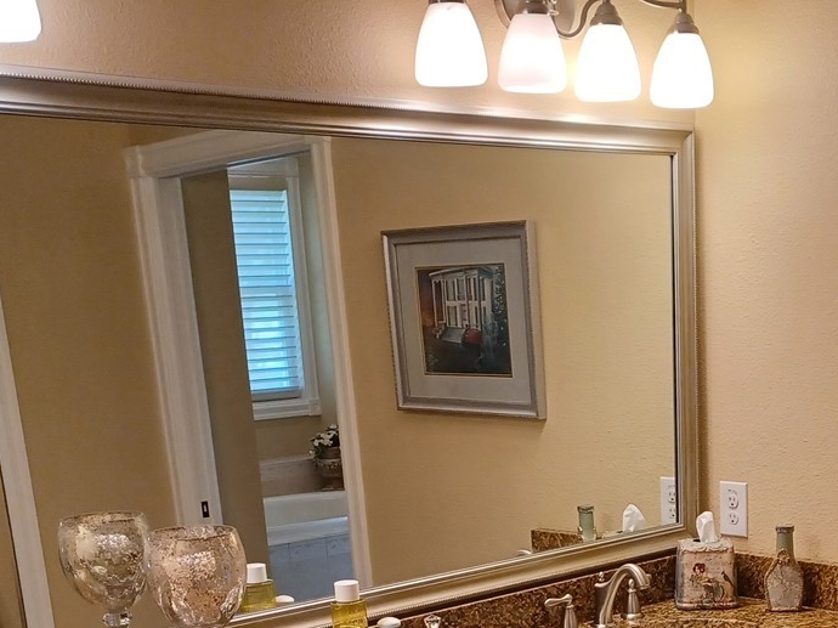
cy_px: 696
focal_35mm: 58
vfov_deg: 23.6
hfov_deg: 32.6
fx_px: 1404
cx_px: 634
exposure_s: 1/60
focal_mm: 4.6
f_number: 1.8
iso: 320
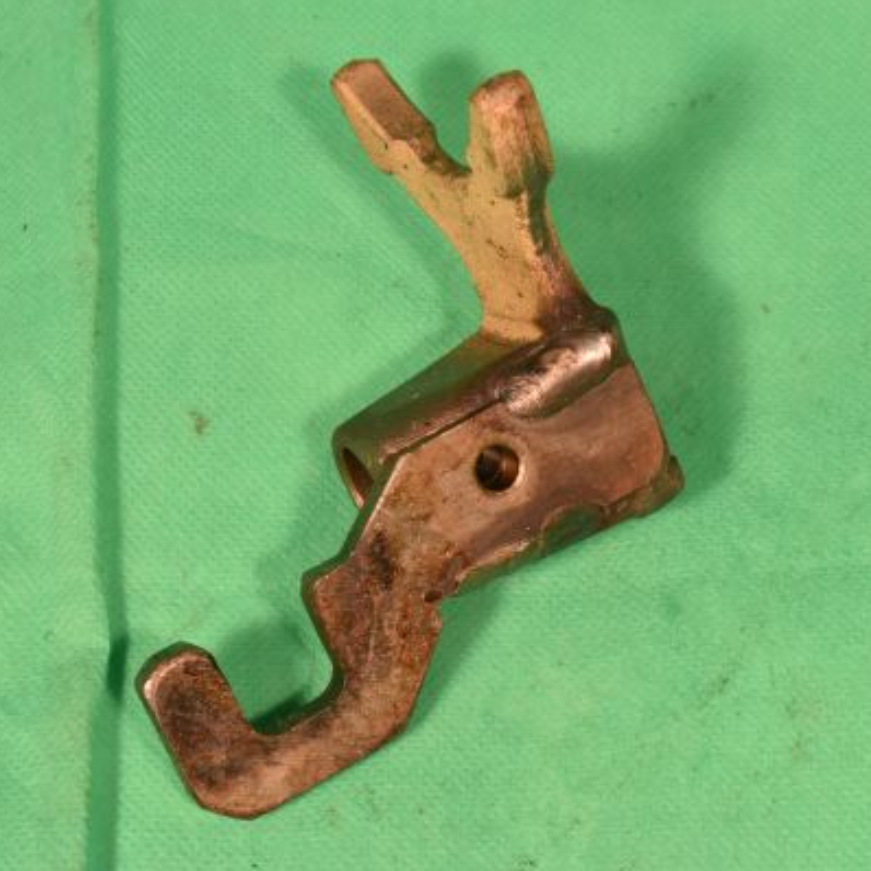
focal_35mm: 100
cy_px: 436
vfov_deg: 17.4
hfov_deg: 17.4
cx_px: 433
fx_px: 2847
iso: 1250
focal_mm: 52
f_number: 16
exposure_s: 1/80
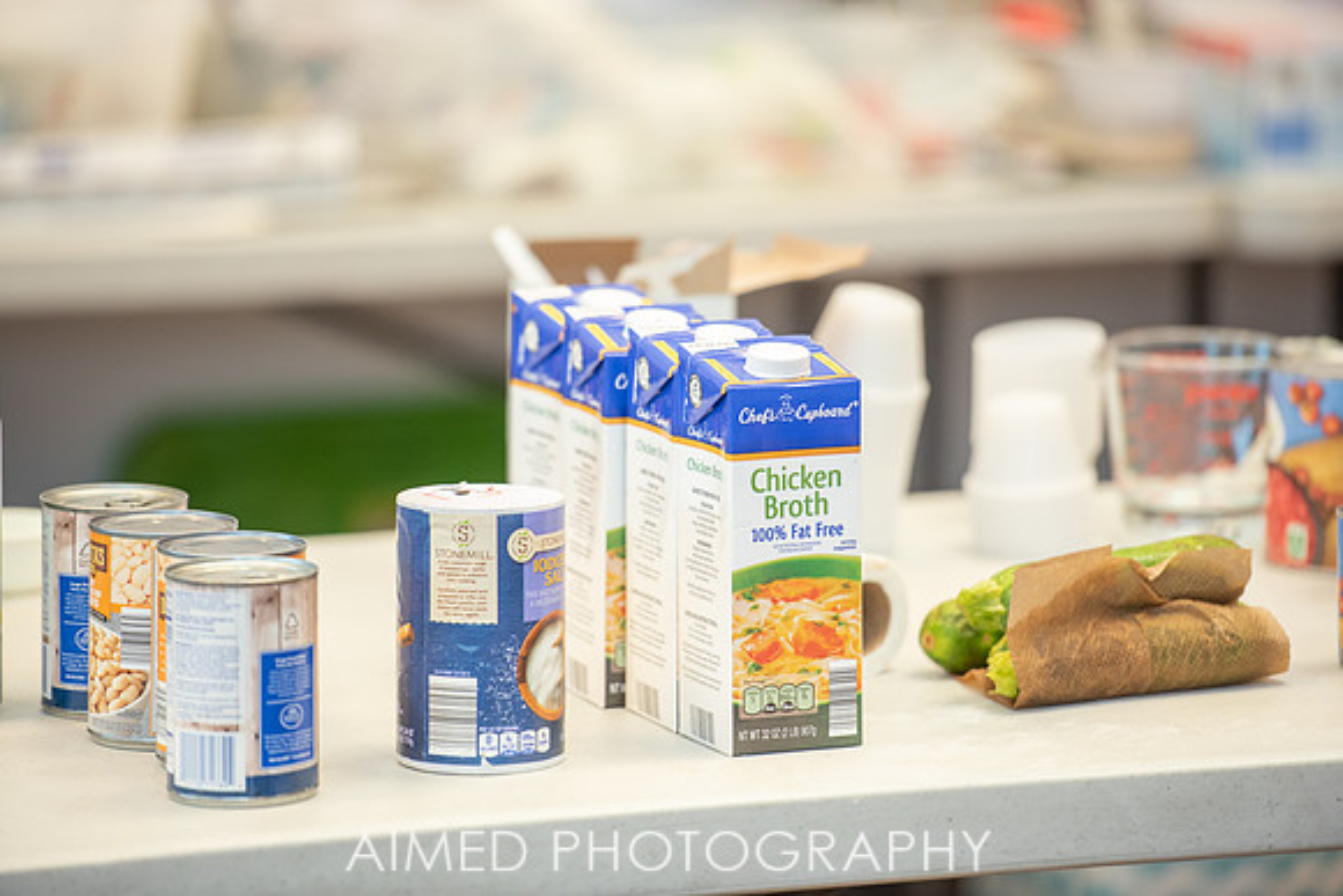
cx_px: 672
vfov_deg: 6.9
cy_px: 448
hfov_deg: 10.3
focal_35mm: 200
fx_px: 7463
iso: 1000
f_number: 2.8
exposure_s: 1/200
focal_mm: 200
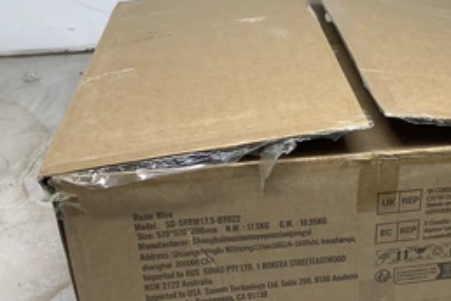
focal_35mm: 50
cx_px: 339
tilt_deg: -29.0
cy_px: 161
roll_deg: -1.9
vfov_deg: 27.0
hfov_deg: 38.6
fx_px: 626
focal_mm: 3.3
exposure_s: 1/120
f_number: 2.4
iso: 40
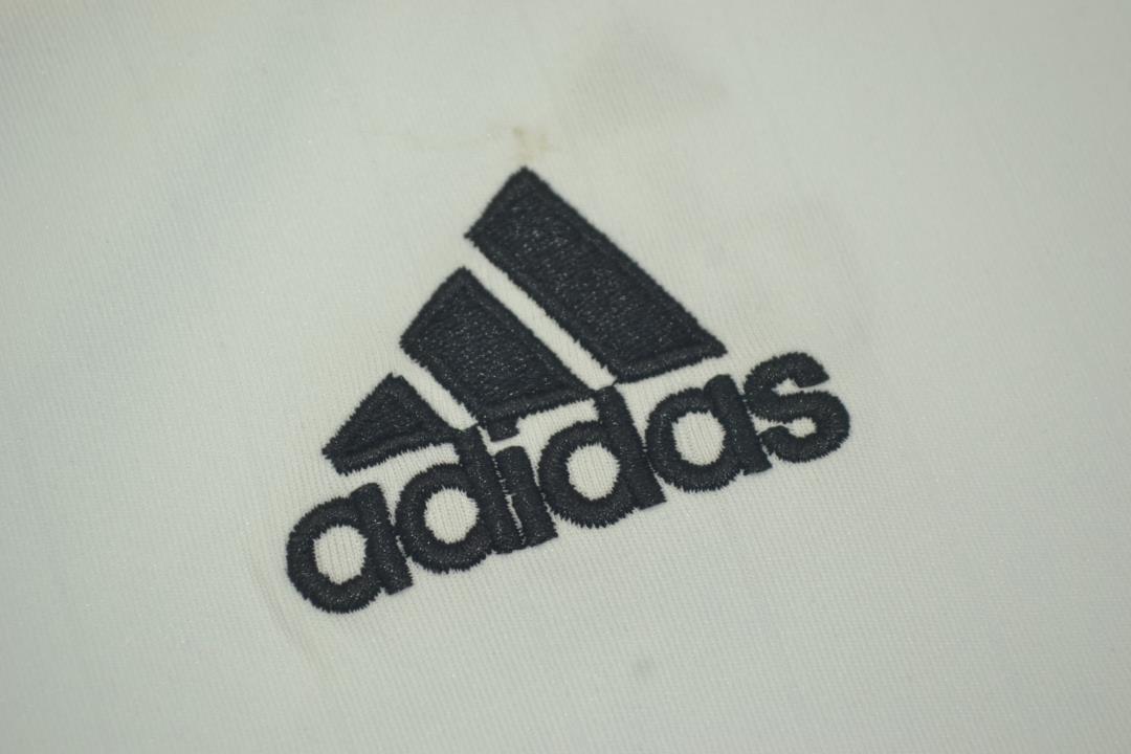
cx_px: 566
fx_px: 2356
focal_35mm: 75
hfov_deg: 27.0
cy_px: 377
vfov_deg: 18.2
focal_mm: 50
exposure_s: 1/100
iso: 200
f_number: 6.3
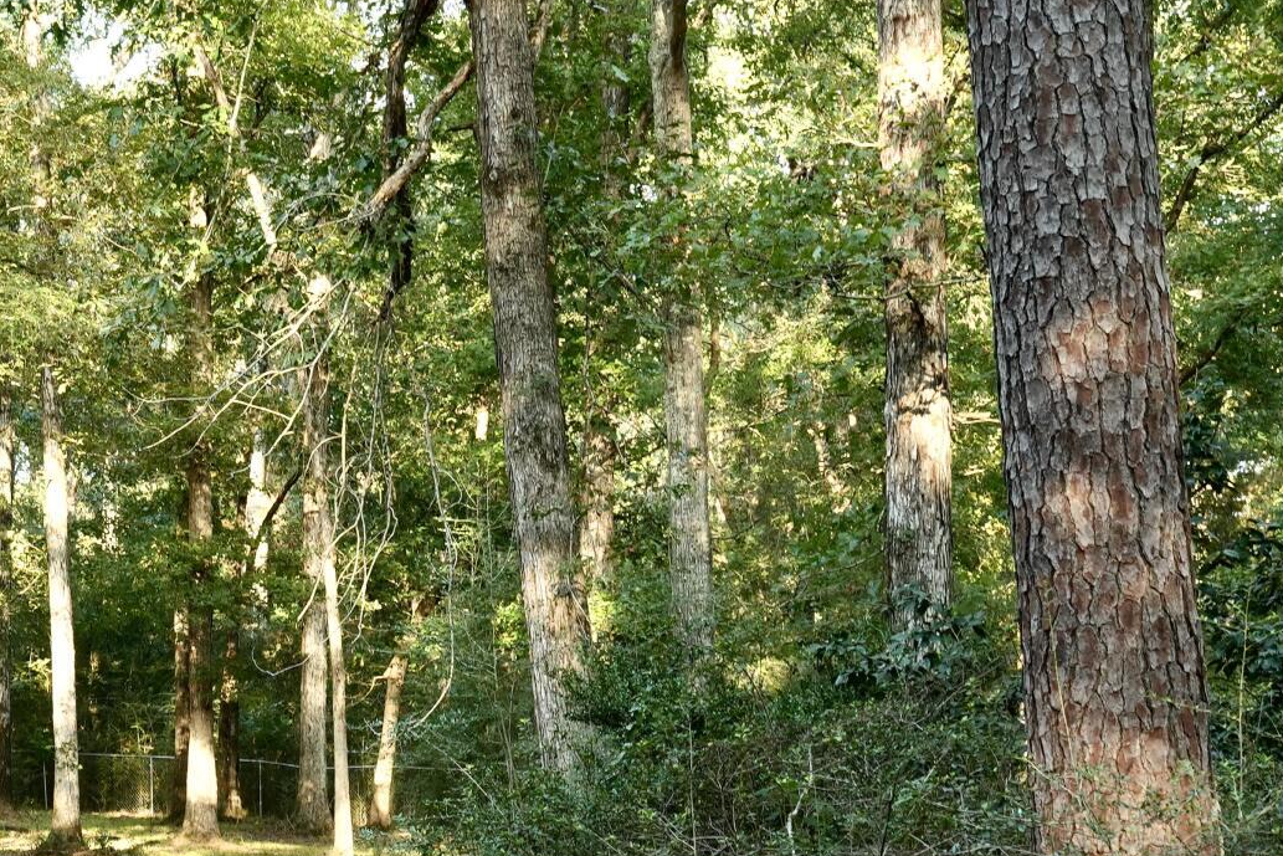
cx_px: 152
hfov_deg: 22.1
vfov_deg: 15.0
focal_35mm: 90
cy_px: 760
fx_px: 3208
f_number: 6.3
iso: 640
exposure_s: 1/40
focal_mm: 31
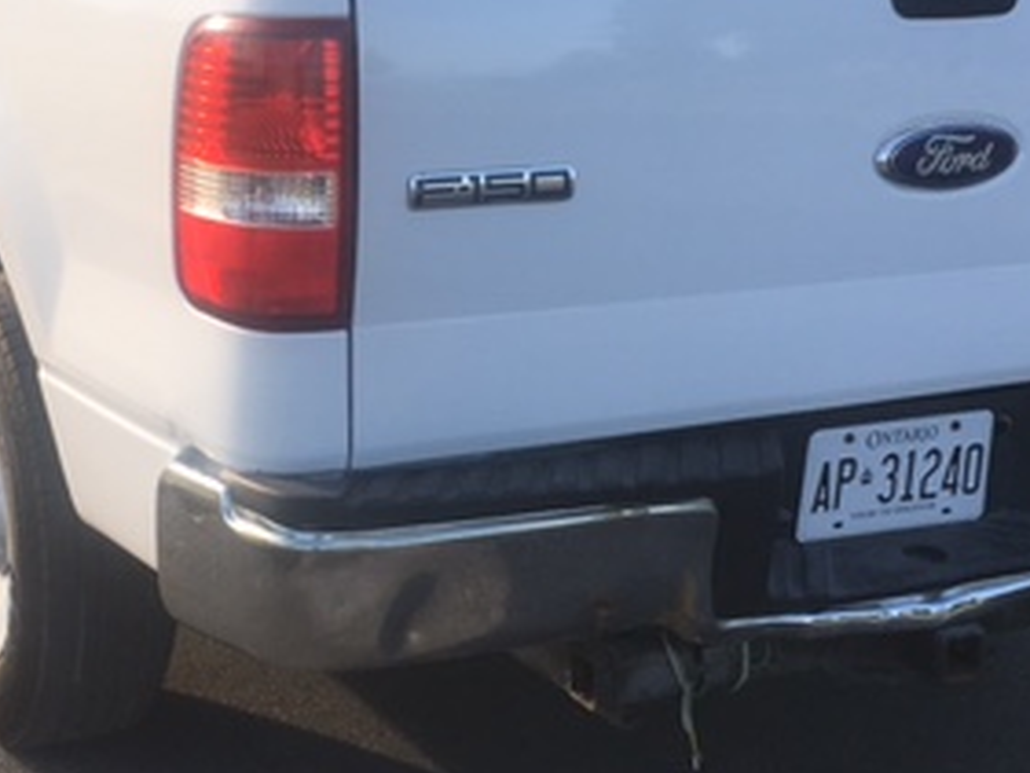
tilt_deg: -12.7
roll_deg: +0.9
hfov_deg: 29.2
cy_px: 260
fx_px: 1965
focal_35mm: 66
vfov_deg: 22.2
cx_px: 374
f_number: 2.2
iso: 25
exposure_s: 1/503
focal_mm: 4.15
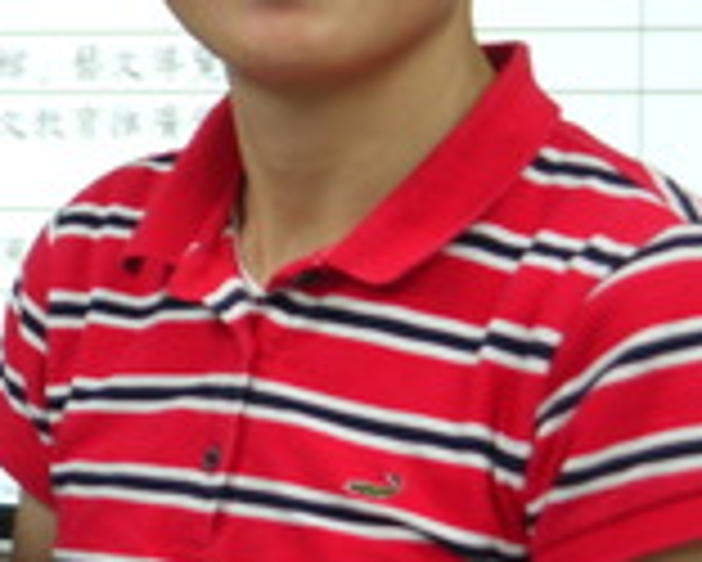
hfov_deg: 10.2
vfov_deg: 8.8
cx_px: -688
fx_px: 3638
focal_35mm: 175
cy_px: 209
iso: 500
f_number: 4.2
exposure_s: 1/60
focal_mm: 20
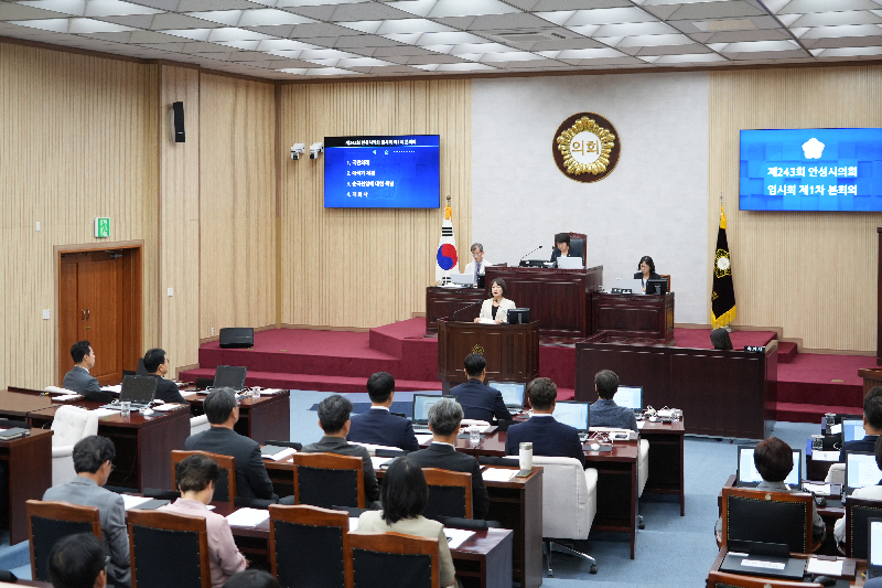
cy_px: 294
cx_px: 441
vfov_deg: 29.9
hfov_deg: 43.6
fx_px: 1102
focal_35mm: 45
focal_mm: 45
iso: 640
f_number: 4.5
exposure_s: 1/50
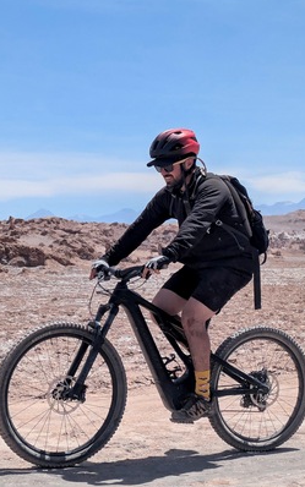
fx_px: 1156
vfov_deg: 23.8
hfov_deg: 15.0
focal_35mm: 87
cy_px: 289
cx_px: 105
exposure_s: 1/3846
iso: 76
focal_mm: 5.43
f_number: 1.89
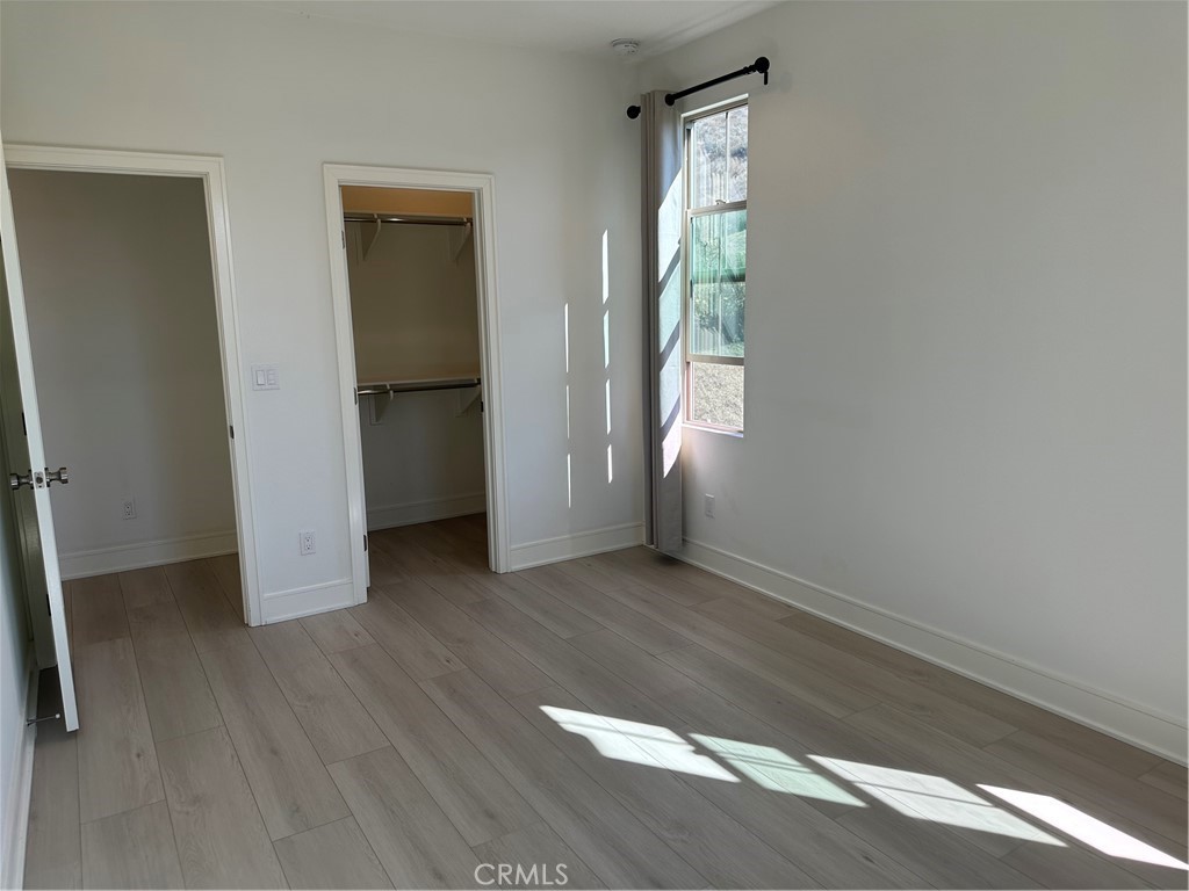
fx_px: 824
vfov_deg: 56.8
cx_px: 594
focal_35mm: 24
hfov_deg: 71.6
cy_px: 446
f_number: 1.78
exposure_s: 1/564
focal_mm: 6.86
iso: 80
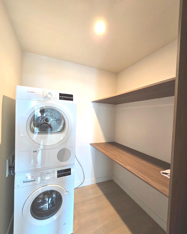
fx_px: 97
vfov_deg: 100.7
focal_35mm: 14
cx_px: 92
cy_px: 121
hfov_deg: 88.0
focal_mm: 2.2
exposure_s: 1/60
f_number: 2.2
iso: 200
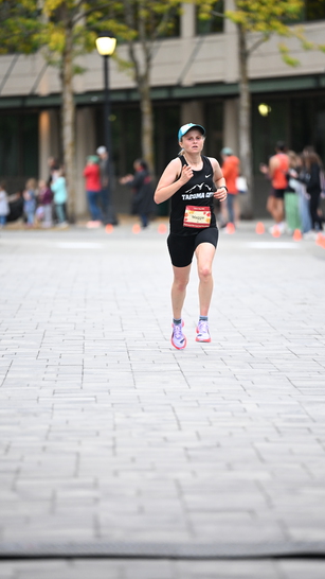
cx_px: 190
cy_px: 288
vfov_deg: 10.2
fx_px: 3234
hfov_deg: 5.8
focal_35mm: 211
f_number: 2.8
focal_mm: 200
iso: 1600
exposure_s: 1/800
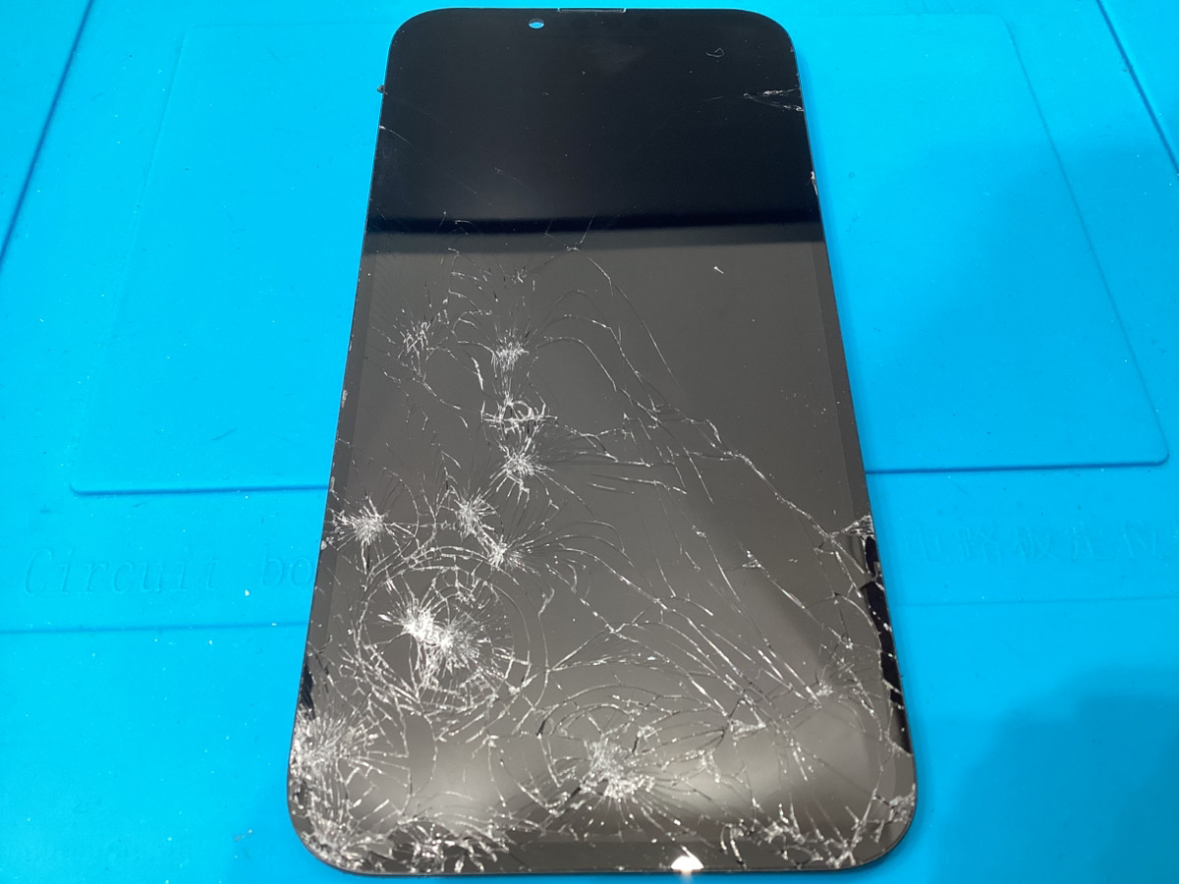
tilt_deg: -58.3
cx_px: 590
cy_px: 442
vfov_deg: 45.4
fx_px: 1056
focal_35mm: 31
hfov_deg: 58.4
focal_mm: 3.3
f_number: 2.4
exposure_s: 1/50
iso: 125
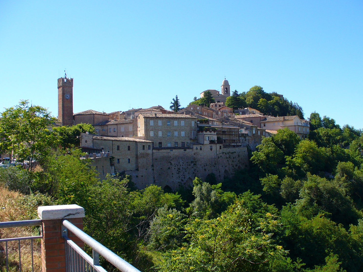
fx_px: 419
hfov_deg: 46.8
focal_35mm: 40
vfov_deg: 36.0
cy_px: 133
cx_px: 194
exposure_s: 1/250
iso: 80
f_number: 5.6
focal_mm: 6.1
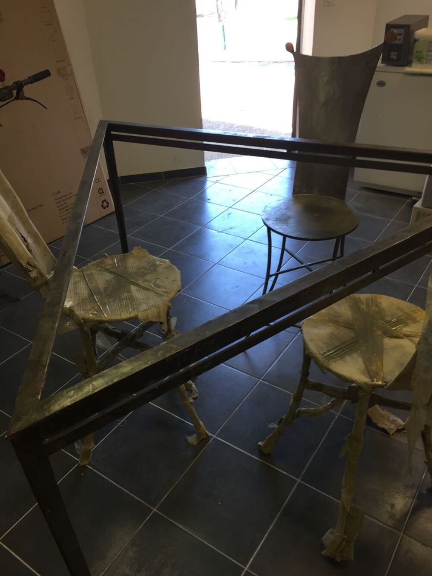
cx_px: 216
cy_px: 288
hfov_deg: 48.2
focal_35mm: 29
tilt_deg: -34.9
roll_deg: +3.8
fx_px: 482
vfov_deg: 61.7
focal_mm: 4.15
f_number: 2.2
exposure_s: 1/50
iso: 32
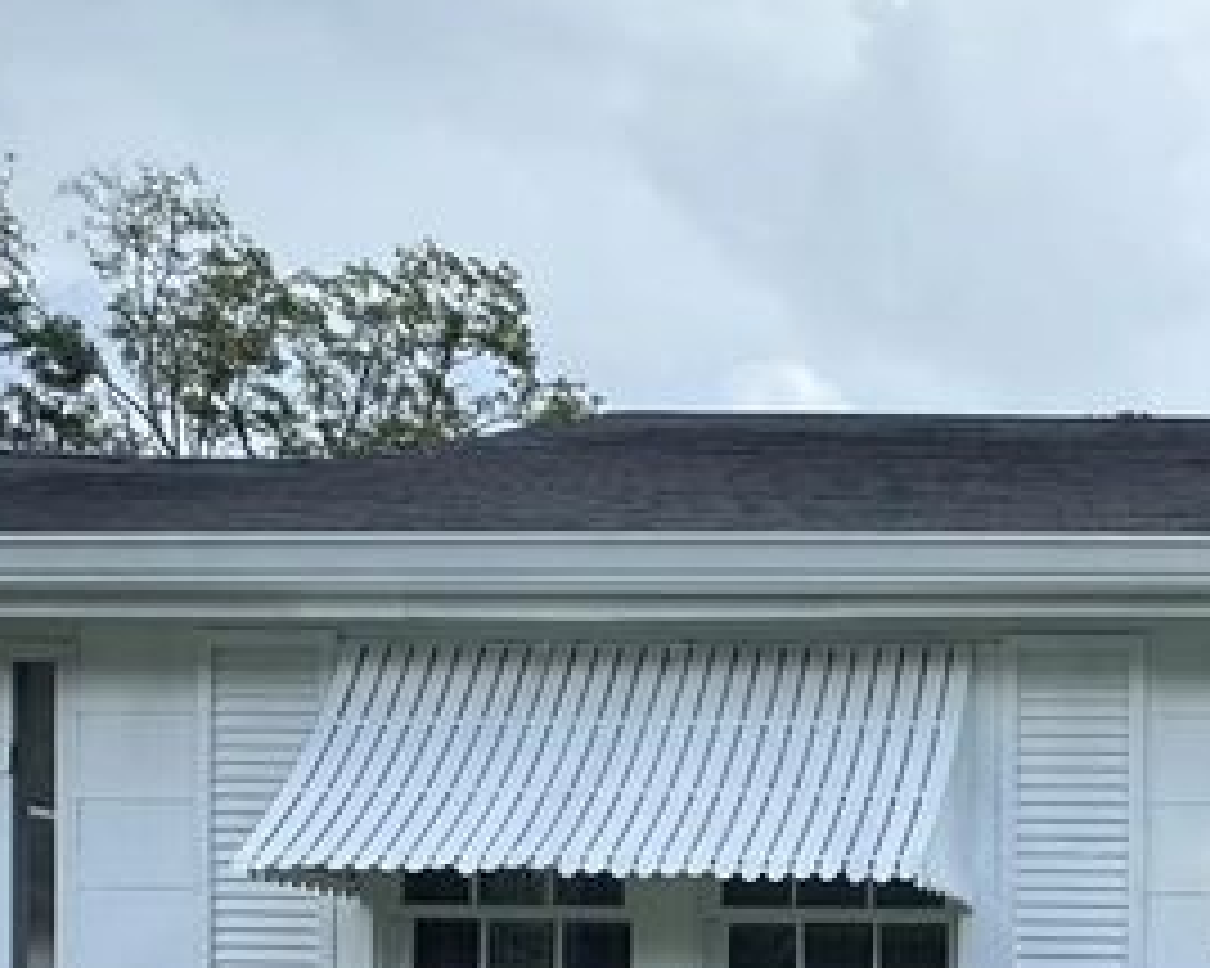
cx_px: 1381
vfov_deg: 25.9
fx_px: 1862
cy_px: 1180
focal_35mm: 52
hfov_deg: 31.3
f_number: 2.2
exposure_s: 1/1126
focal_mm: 2.22
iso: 50
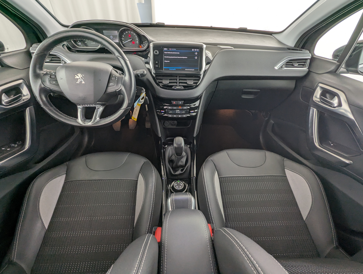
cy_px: 137
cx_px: 182
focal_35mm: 16
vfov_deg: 78.2
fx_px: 168
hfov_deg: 94.4
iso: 73
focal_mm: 2.35
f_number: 2.2
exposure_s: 1/43
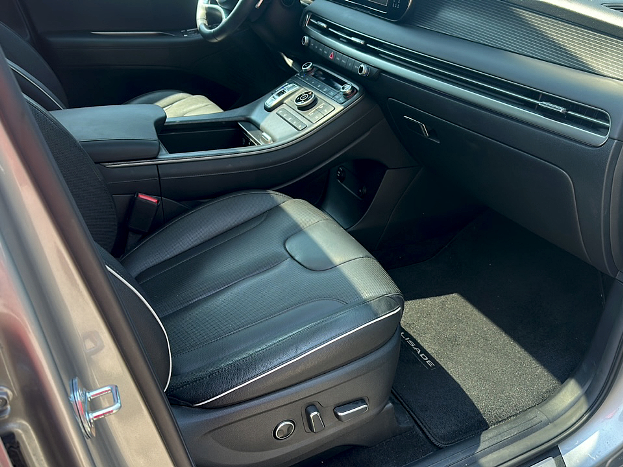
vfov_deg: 54.9
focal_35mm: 25
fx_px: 450
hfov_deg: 69.4
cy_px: 234
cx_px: 312
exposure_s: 1/284
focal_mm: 6.86
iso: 100
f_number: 1.78
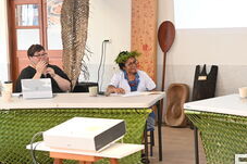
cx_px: 215
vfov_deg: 18.3
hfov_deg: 26.6
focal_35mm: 74
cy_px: 41
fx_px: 507
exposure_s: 1/100
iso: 3200
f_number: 5.3
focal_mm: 42
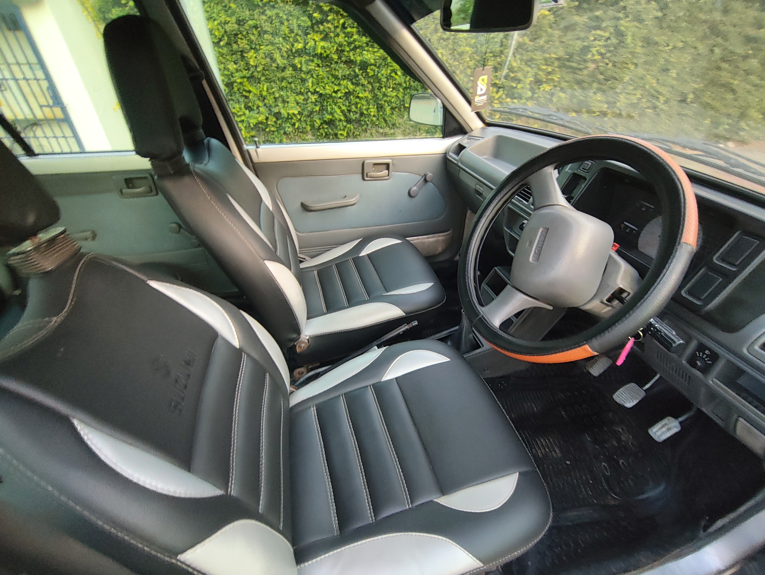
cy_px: 288
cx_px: 382
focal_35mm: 15
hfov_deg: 98.1
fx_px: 332
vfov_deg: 81.8
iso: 322
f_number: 2.2
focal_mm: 1.64
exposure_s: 1/40
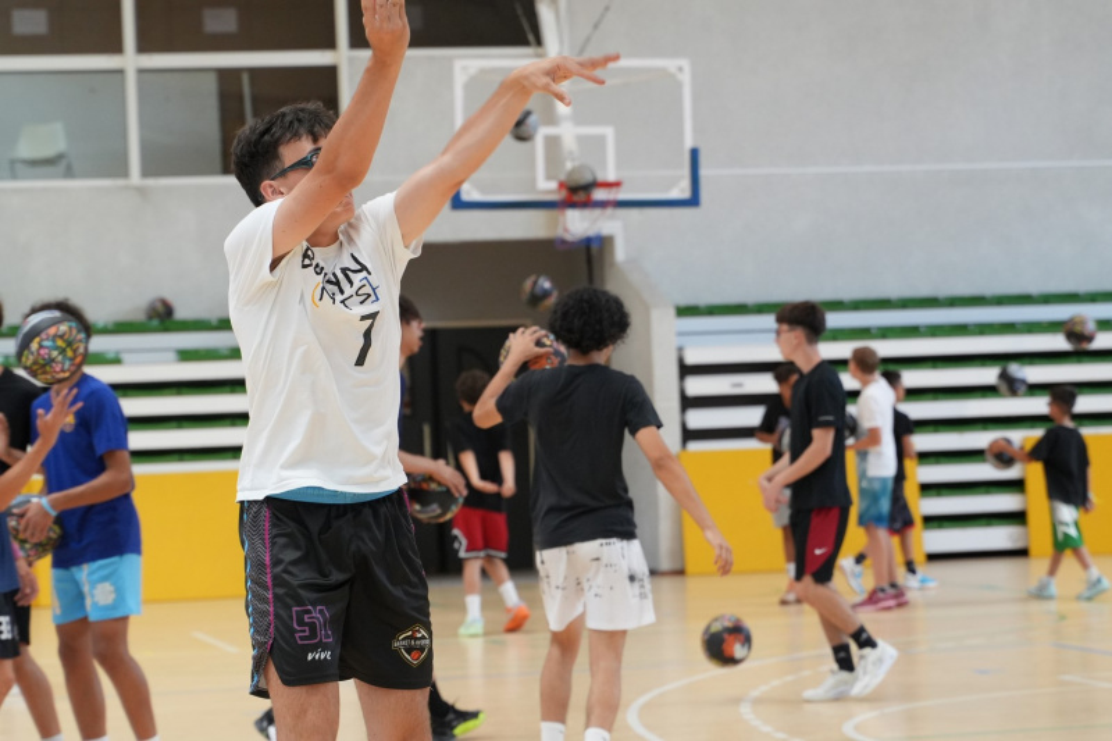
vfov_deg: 12.2
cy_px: 370
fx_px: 3474
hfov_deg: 18.2
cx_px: 556
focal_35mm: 112
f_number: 4
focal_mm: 75
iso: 1600
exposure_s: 1/640
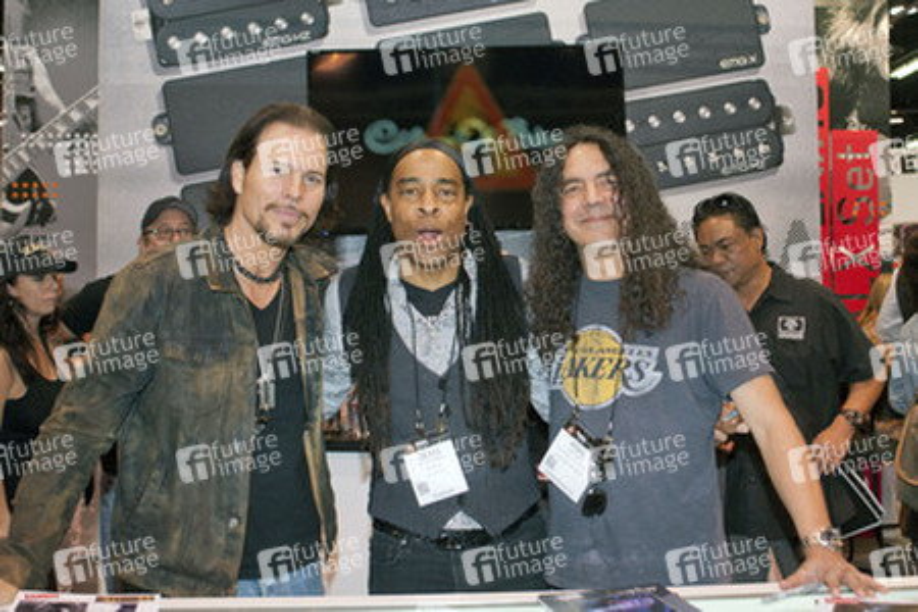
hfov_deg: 53.1
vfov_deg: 36.9
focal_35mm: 36
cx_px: 459
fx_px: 918
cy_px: 306
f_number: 4.5
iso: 1000
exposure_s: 1/320
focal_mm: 24
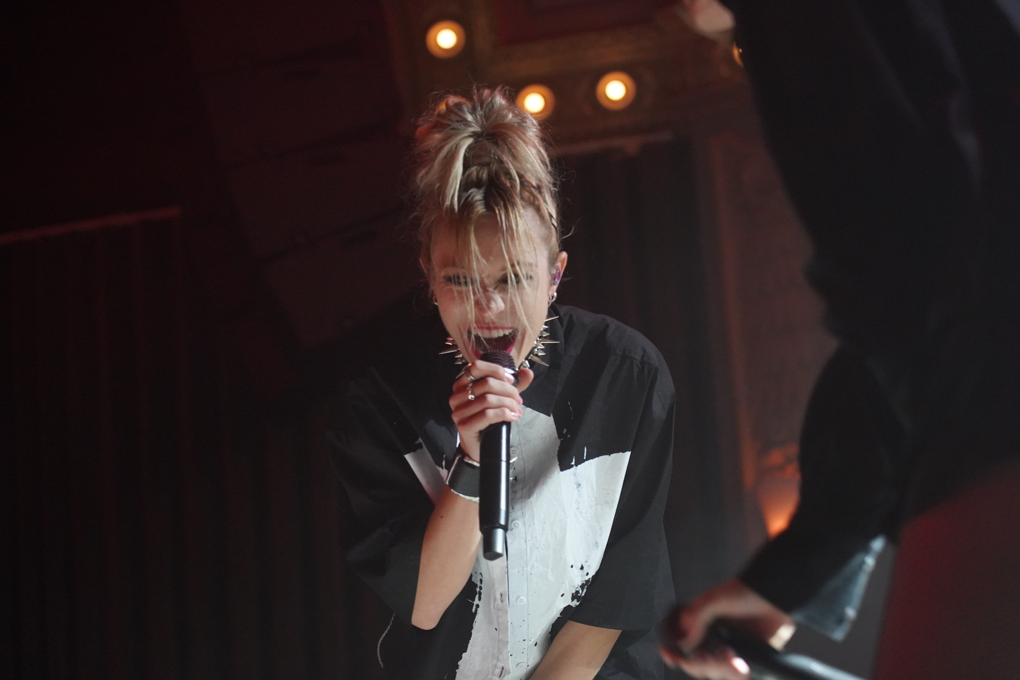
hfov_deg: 19.5
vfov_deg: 13.0
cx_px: 510
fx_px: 2975
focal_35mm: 105
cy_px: 340
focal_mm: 105
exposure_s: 1/160
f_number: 4
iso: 8000
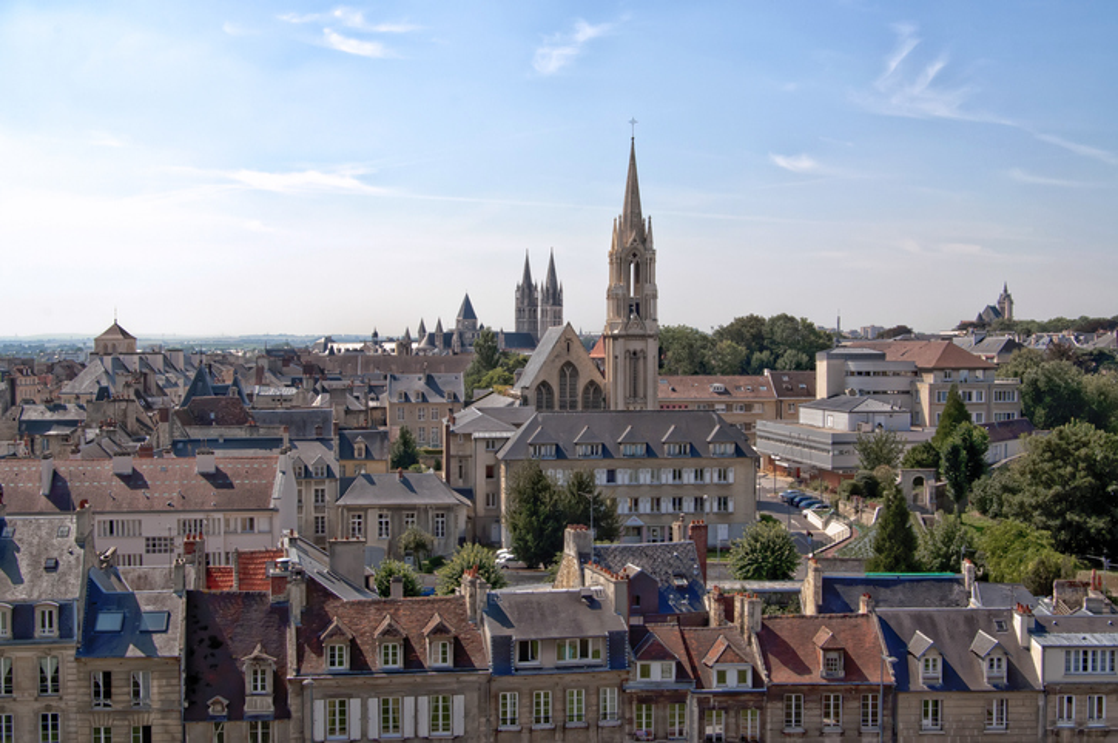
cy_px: 372
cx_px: 559
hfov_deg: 42.4
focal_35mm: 46
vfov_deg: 28.9
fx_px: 1443
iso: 200
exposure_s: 1/400
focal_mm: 31
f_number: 14
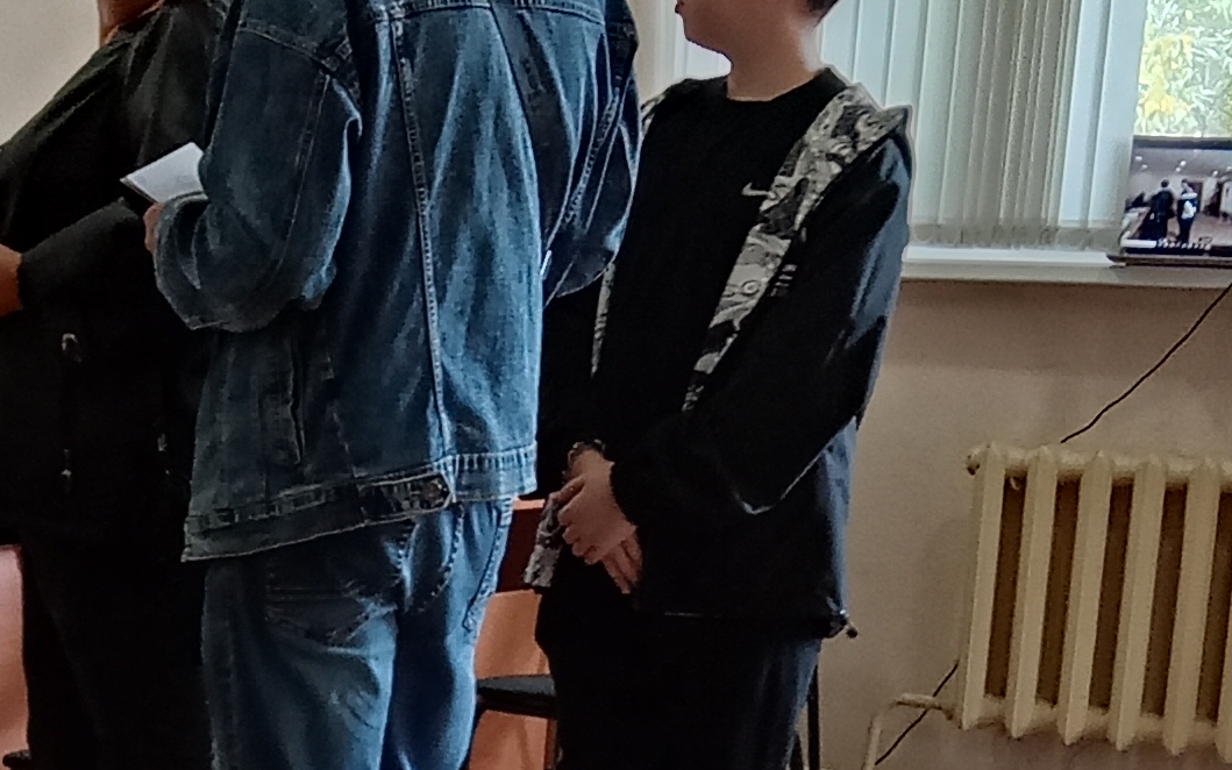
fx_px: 3425
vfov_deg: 12.3
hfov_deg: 19.5
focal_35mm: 102
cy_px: 1134
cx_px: -135
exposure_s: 1/25
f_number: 1.8
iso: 271
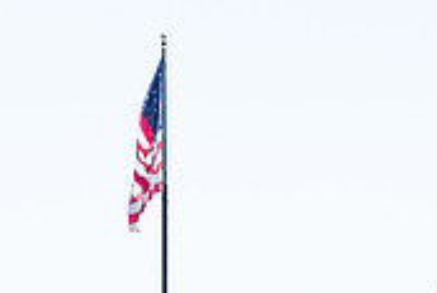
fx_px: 6858
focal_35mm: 564
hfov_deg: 3.6
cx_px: -628
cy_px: 642
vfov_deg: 2.4
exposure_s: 1/1600
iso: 400
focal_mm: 80
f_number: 5
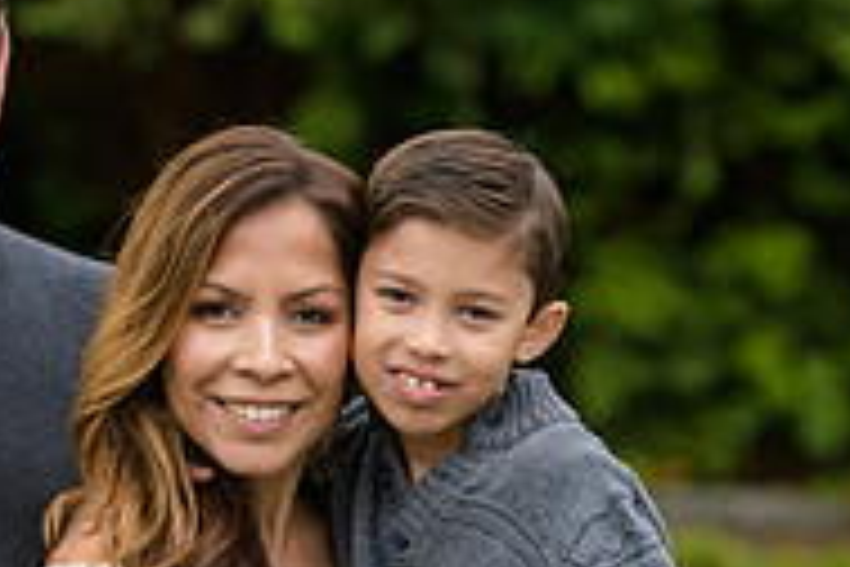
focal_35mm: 344
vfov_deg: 4.0
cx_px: 198
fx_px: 8122
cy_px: 439
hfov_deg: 6.0
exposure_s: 1/400
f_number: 4
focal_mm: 112
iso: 400
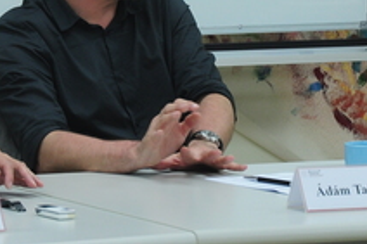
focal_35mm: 371
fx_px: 3776
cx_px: 168
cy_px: -4
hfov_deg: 5.6
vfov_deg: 3.7
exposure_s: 1/40
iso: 400
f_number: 5.6
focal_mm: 75
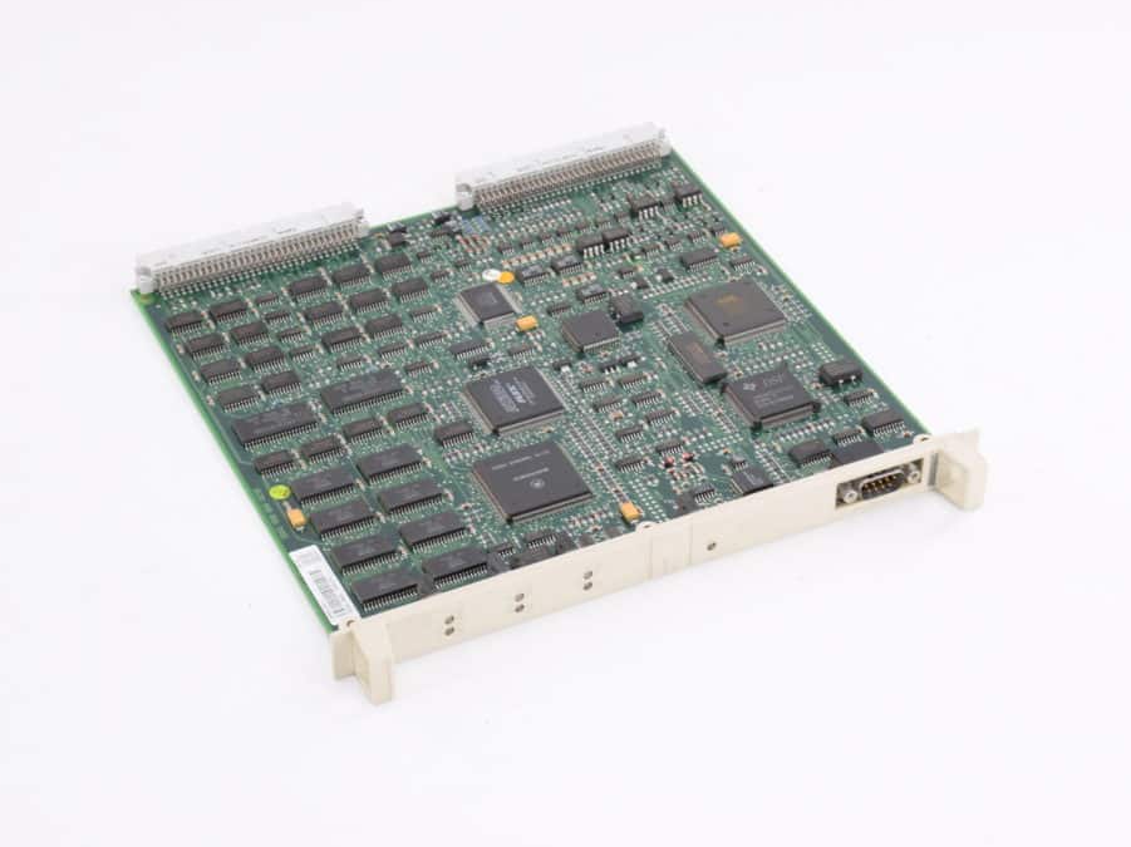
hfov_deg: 23.8
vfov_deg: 18.0
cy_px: 420
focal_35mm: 82
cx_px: 542
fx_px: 2678
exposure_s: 1/30
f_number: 13
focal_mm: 50
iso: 200
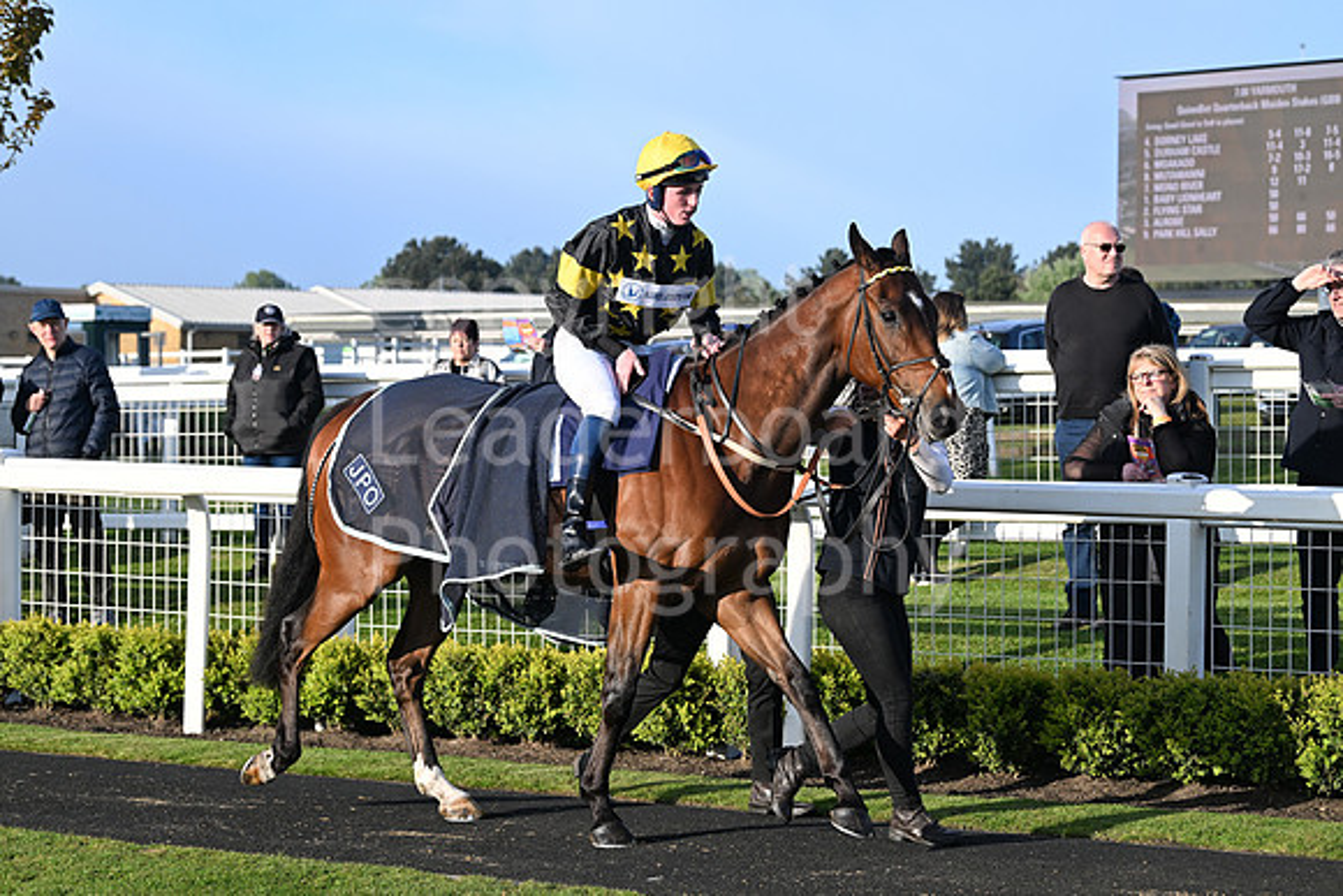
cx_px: 672
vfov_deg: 15.9
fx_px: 3209
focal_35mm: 86
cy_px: 448
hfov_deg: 23.6
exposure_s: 1/2500
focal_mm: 86
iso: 800
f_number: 5.6
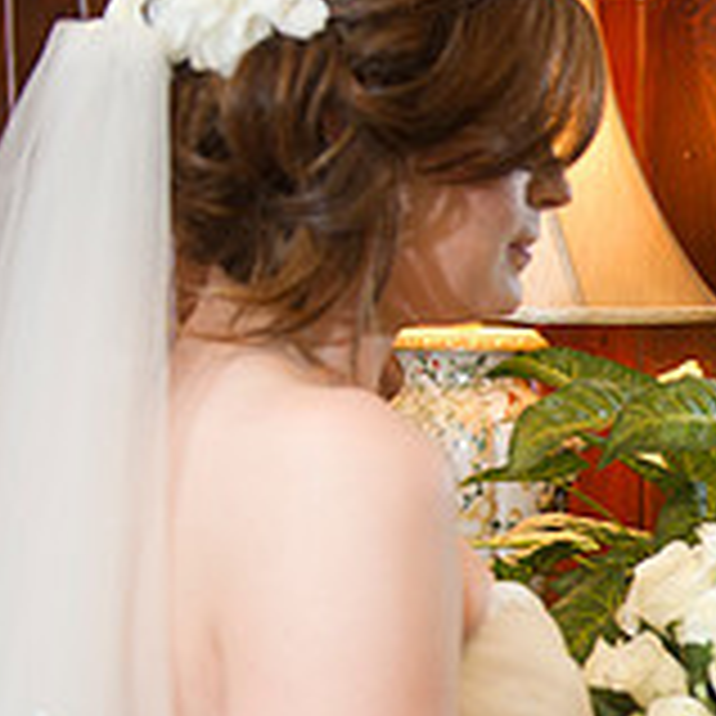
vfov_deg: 17.4
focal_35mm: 99
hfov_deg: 16.3
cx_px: 1013
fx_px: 2317
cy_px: 558
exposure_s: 1/160
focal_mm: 32
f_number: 2.8
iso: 1250
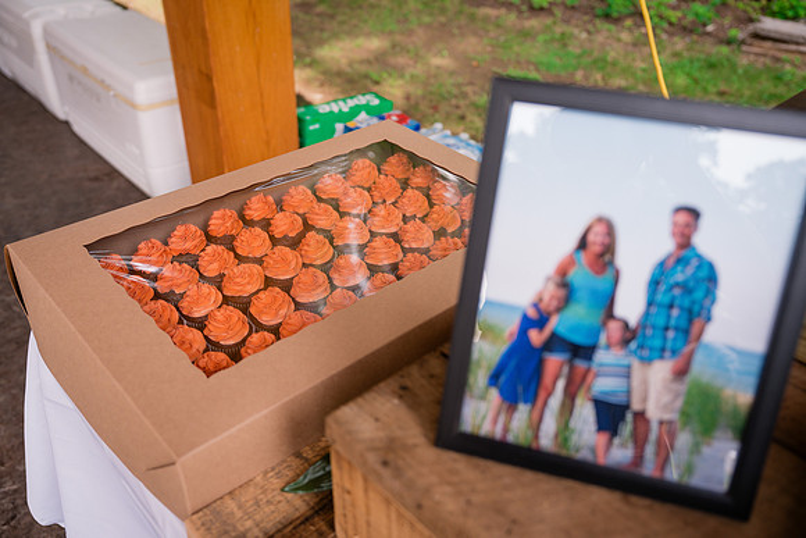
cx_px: 403
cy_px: 269
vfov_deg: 42.3
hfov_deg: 60.3
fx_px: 694
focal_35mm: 31
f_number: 2.8
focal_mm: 31
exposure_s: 1/250
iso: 200
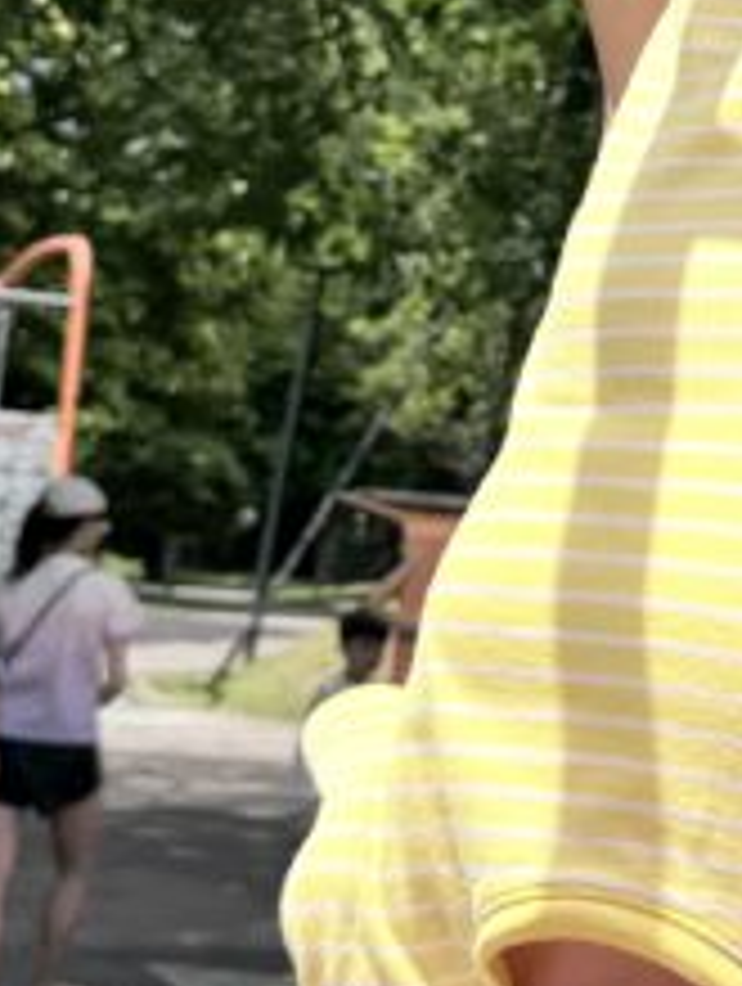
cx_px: 1255
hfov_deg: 12.3
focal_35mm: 112
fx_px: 3192
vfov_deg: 17.4
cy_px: 153
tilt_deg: +7.4
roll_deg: -7.2
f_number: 1.78
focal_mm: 6.76
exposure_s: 1/4405
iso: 80
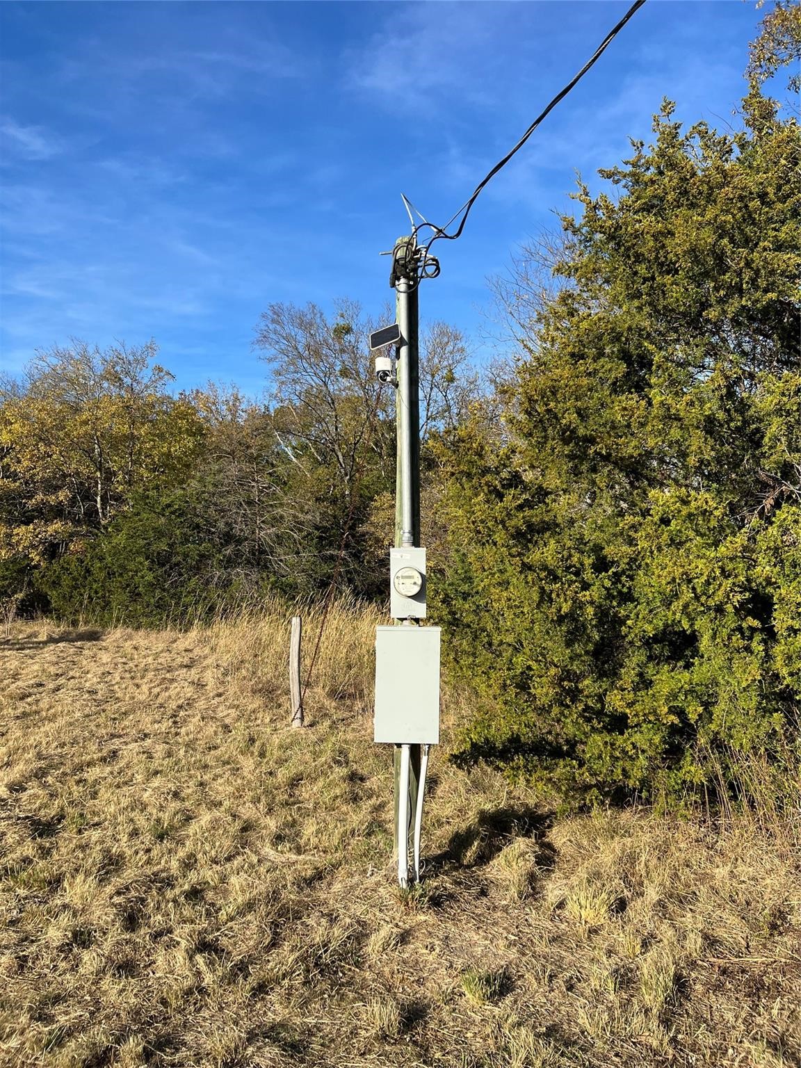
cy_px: 534
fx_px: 802
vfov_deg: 67.3
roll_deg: +0.4
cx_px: 400
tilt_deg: +2.7
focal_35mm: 26
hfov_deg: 53.1
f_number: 1.5
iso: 50
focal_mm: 5.7
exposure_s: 1/2841
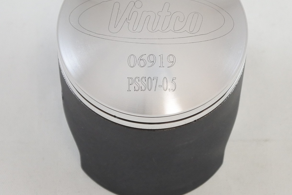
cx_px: 152
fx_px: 698
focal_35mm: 86
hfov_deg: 23.6
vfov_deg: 15.9
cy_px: 71
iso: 450
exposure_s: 1/125
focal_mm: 21
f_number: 4.8
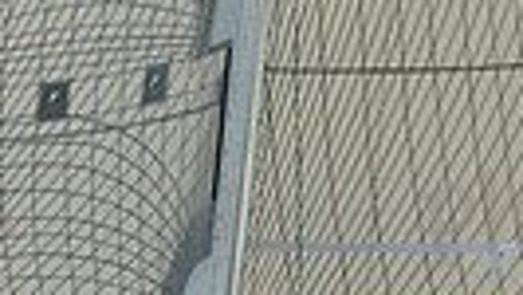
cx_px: 220
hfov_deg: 2.8
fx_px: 10768
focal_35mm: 776
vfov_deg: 1.6
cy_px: 427
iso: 320
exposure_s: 1/1250
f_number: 7.1
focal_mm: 170
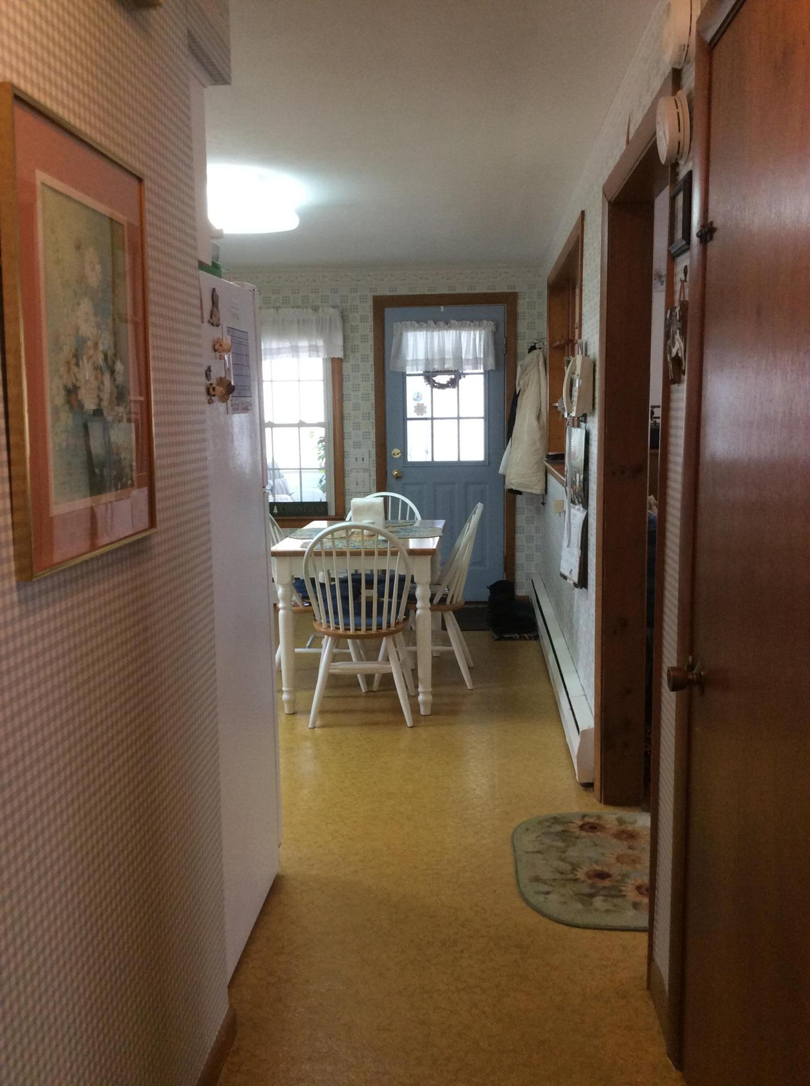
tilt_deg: -9.1
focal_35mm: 32
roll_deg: +0.9
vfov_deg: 56.9
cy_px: 543
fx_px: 1001
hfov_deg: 44.0
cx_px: 405
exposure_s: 1/24
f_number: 2.4
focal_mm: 3.3
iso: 100
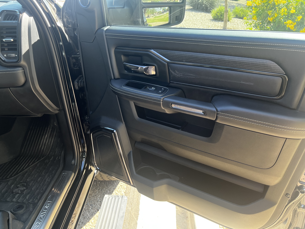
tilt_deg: -31.1
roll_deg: +1.2
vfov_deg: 53.1
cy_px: 114
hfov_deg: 67.3
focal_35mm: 26
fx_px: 229
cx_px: 152
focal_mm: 5.1
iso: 64
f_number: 1.6
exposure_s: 1/138
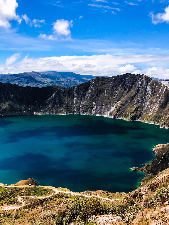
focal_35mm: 38
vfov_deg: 48.9
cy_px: 103
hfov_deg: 37.7
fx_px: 247
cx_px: 92
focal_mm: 3.99
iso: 20
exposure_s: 1/2907
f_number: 1.8
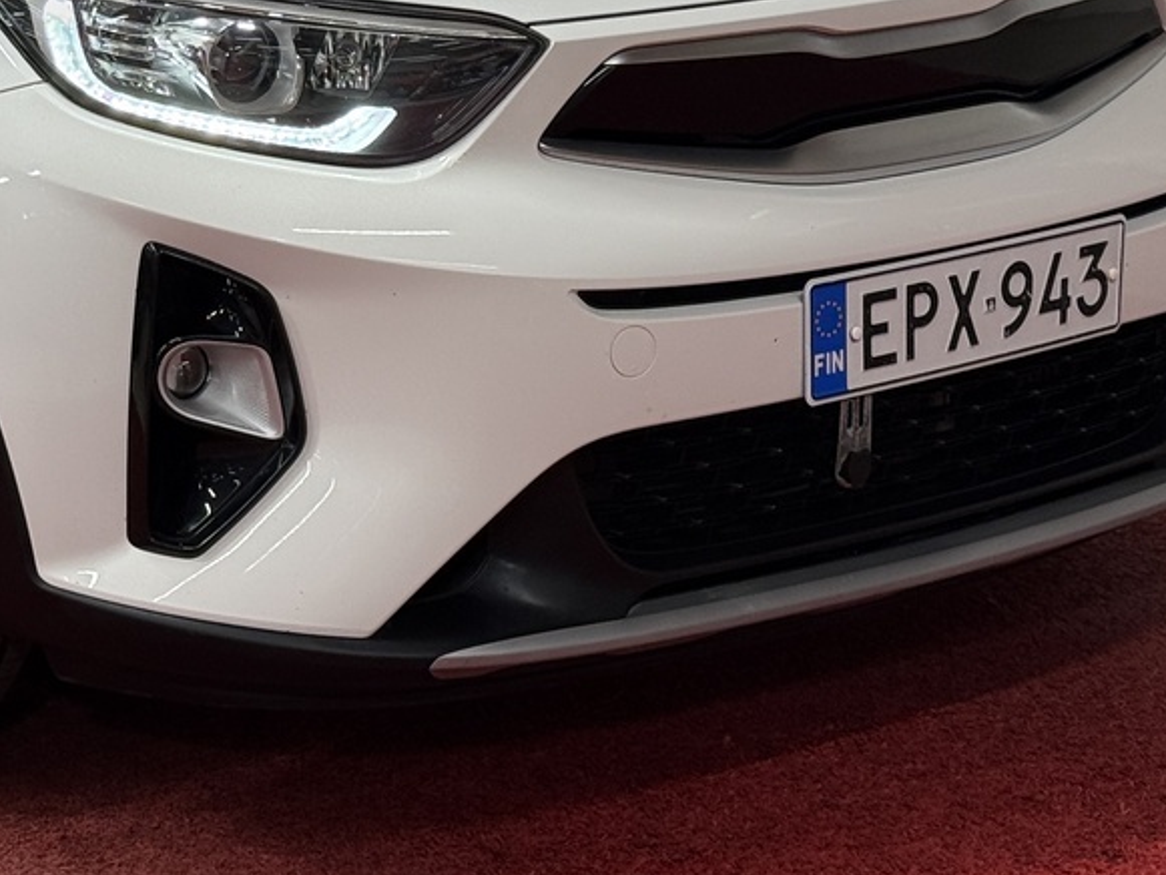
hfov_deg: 16.3
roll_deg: +0.9
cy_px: -155
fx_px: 4009
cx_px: 48
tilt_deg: -7.3
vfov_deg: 12.2
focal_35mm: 119
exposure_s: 1/121
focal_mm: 6.76
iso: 64
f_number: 1.78
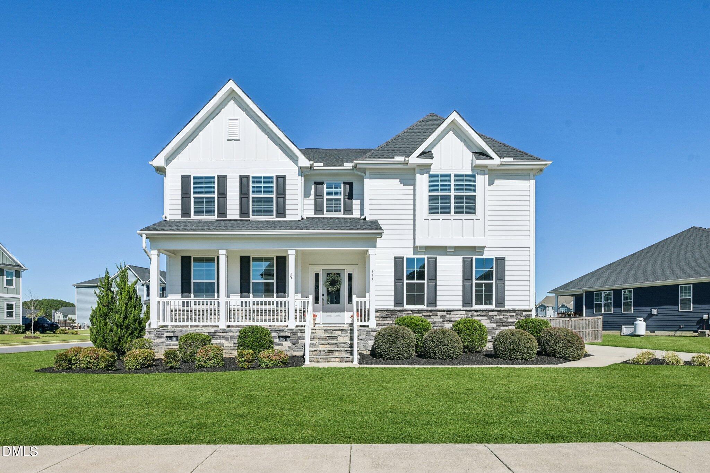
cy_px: 236
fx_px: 394
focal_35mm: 20
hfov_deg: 84.0
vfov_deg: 61.9
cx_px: 355
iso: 200
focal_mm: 20
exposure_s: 1/1250
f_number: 9
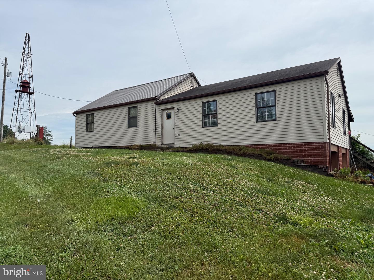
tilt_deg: +4.4
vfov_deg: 56.8
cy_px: 140
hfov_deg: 71.6
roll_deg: +0.2
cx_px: 187
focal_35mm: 24
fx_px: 259
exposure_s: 1/8130
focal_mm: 6.76
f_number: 1.78
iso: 80
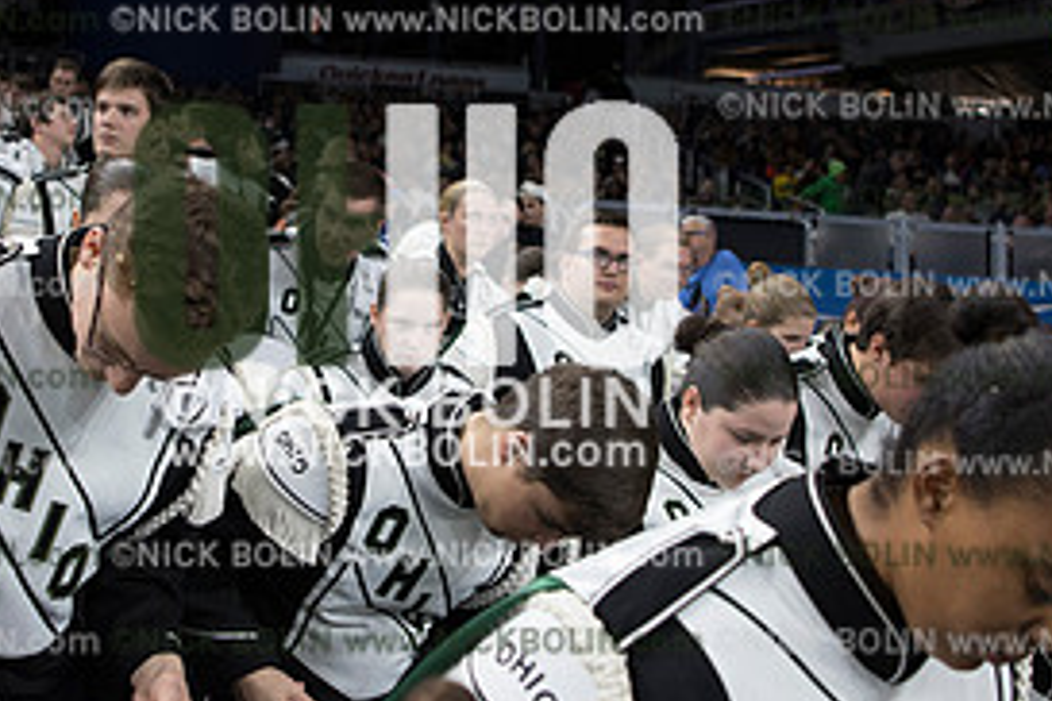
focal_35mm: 51
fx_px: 1490
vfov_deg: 26.4
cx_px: 405
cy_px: 287
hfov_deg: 38.7
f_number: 2.8
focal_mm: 24
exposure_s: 1/640
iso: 1250
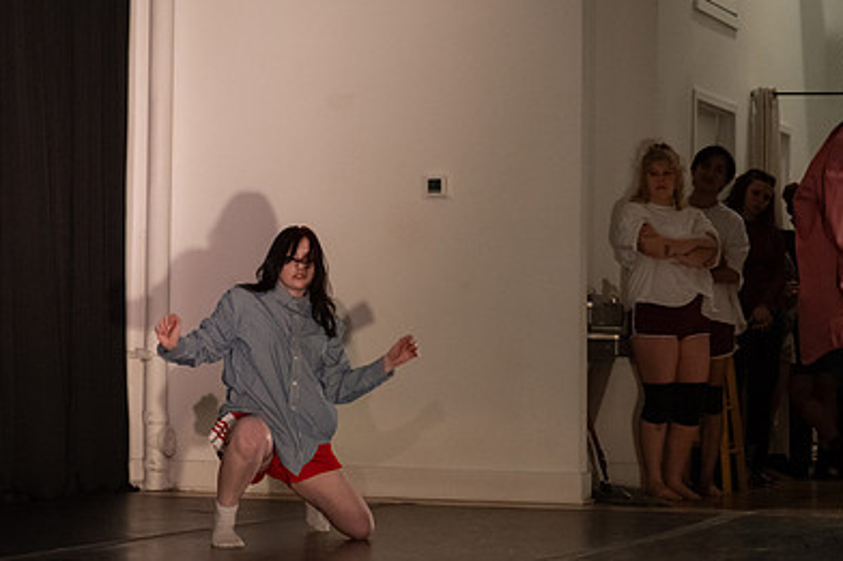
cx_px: 239
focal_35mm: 111
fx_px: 2598
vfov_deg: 12.3
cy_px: 293
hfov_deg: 18.3
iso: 3200
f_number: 2.8
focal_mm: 75
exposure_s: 1/250
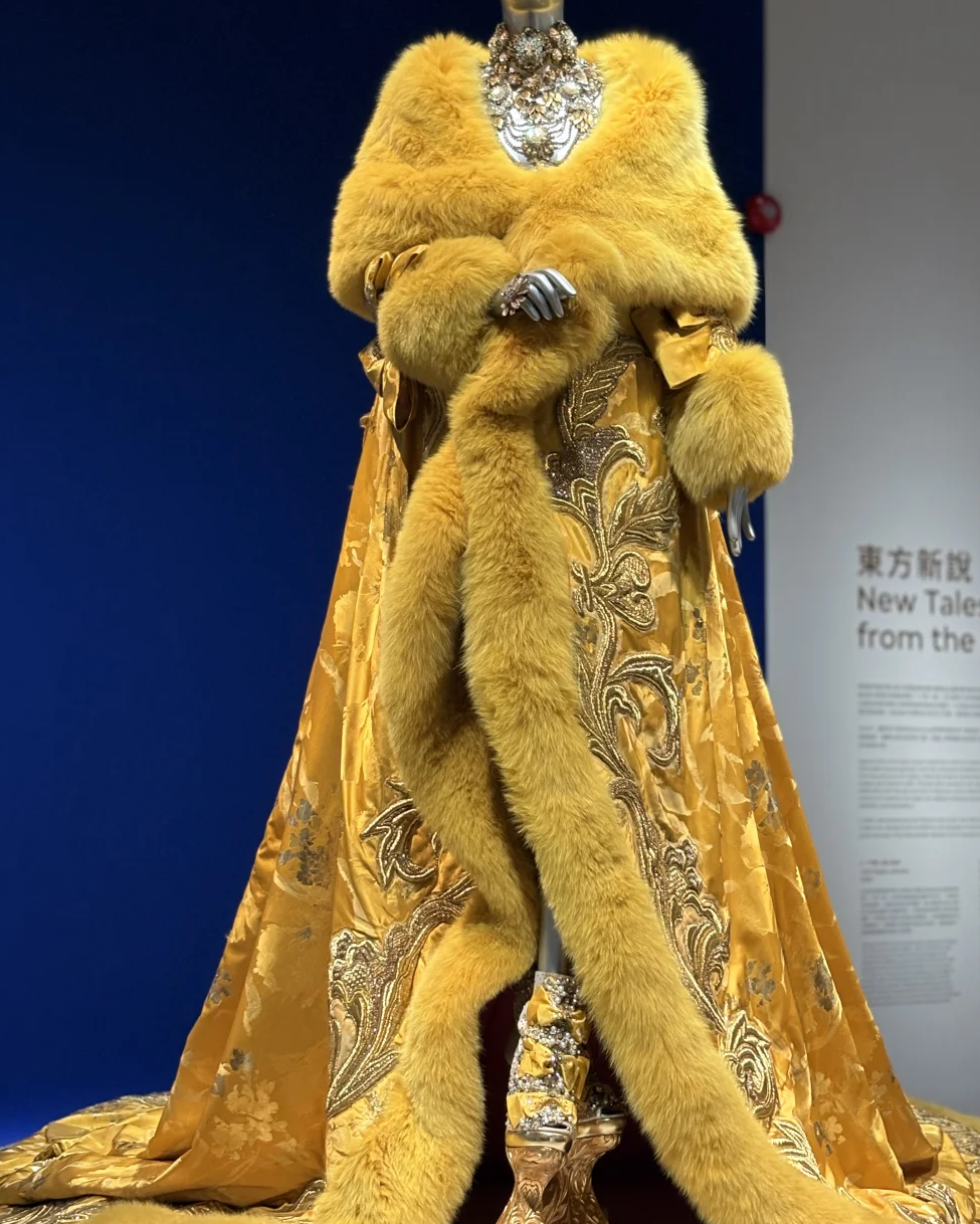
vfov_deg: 31.4
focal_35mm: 60
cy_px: 517
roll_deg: -0.3
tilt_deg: +6.8
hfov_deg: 25.4
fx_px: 2174
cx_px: 536
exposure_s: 1/39
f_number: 1.6
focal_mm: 5.96
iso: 200
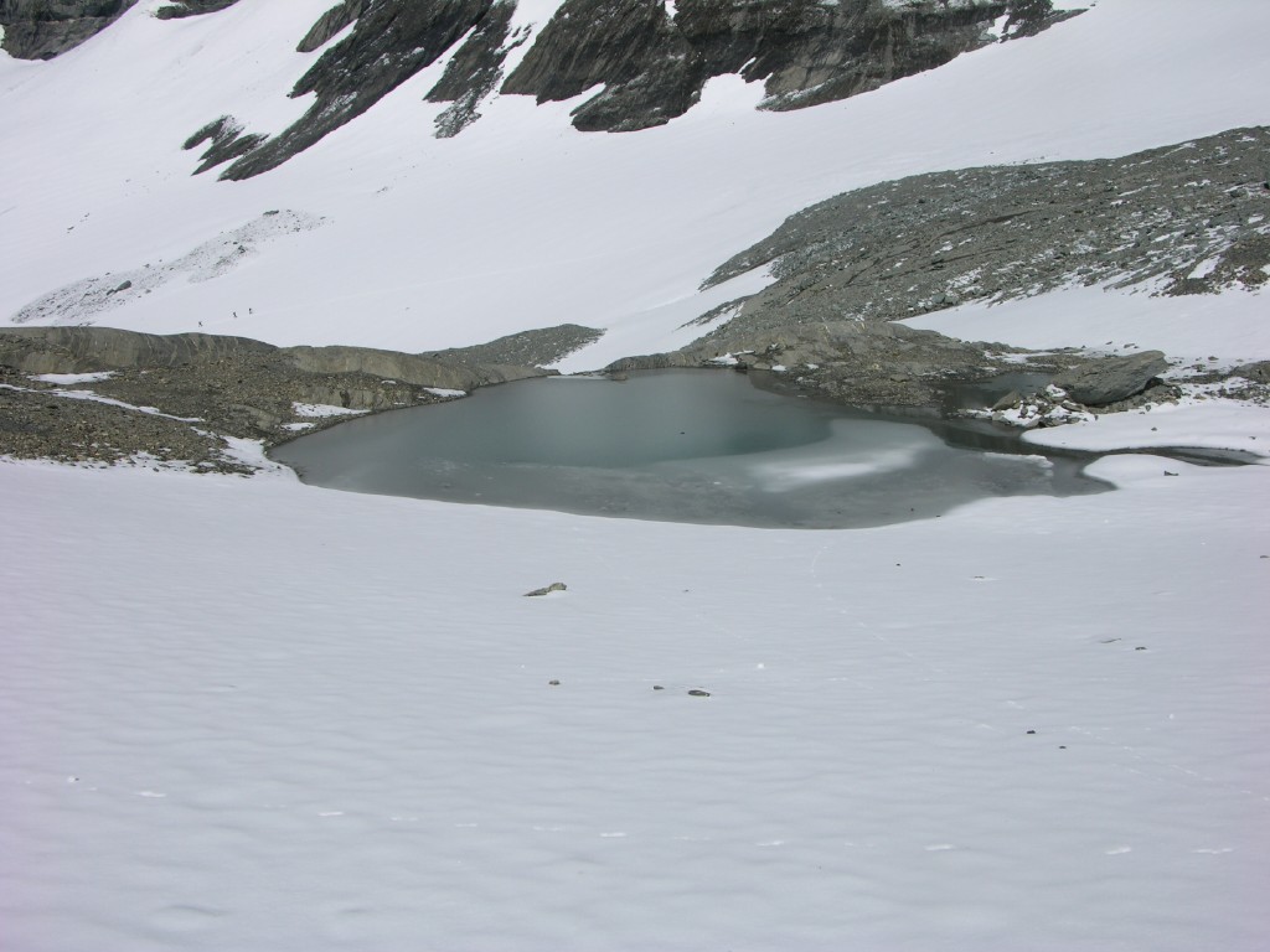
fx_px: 1284
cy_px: 476
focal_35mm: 35
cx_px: 635
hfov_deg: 52.6
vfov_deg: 40.7
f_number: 8
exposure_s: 1/410
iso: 50
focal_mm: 8.9
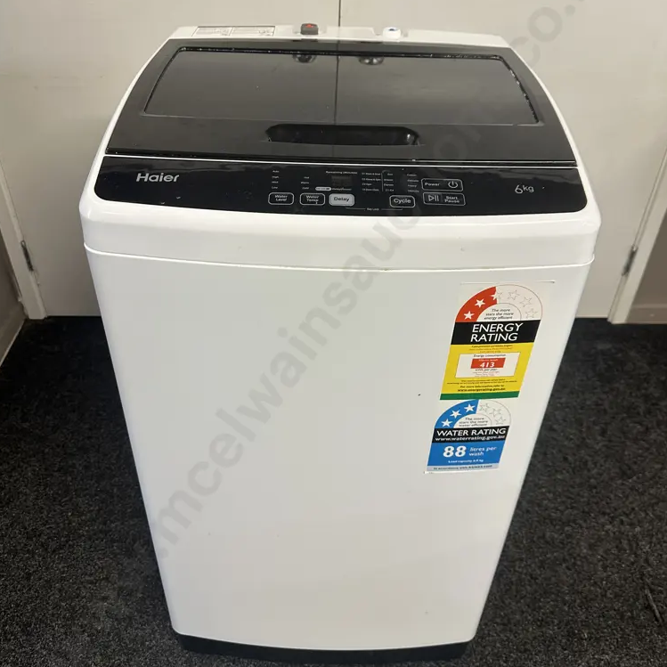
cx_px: 332
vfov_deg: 55.6
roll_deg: -1.8
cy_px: 307
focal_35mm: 29
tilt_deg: -37.4
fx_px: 632
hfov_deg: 55.6
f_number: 1.78
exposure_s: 1/100
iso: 200
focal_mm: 6.86
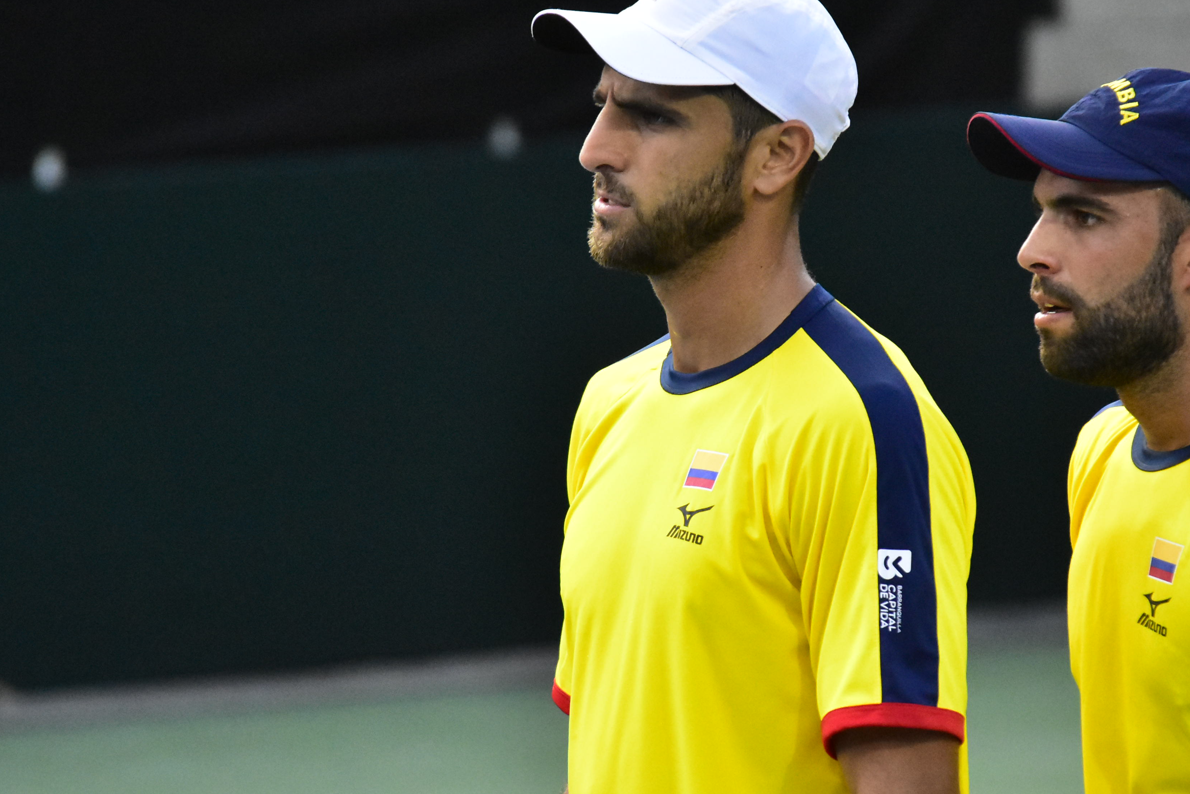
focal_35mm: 633
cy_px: 409
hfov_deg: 3.3
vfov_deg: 2.2
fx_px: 20928
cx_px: 757
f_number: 5.6
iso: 8000
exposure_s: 1/3200
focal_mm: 310
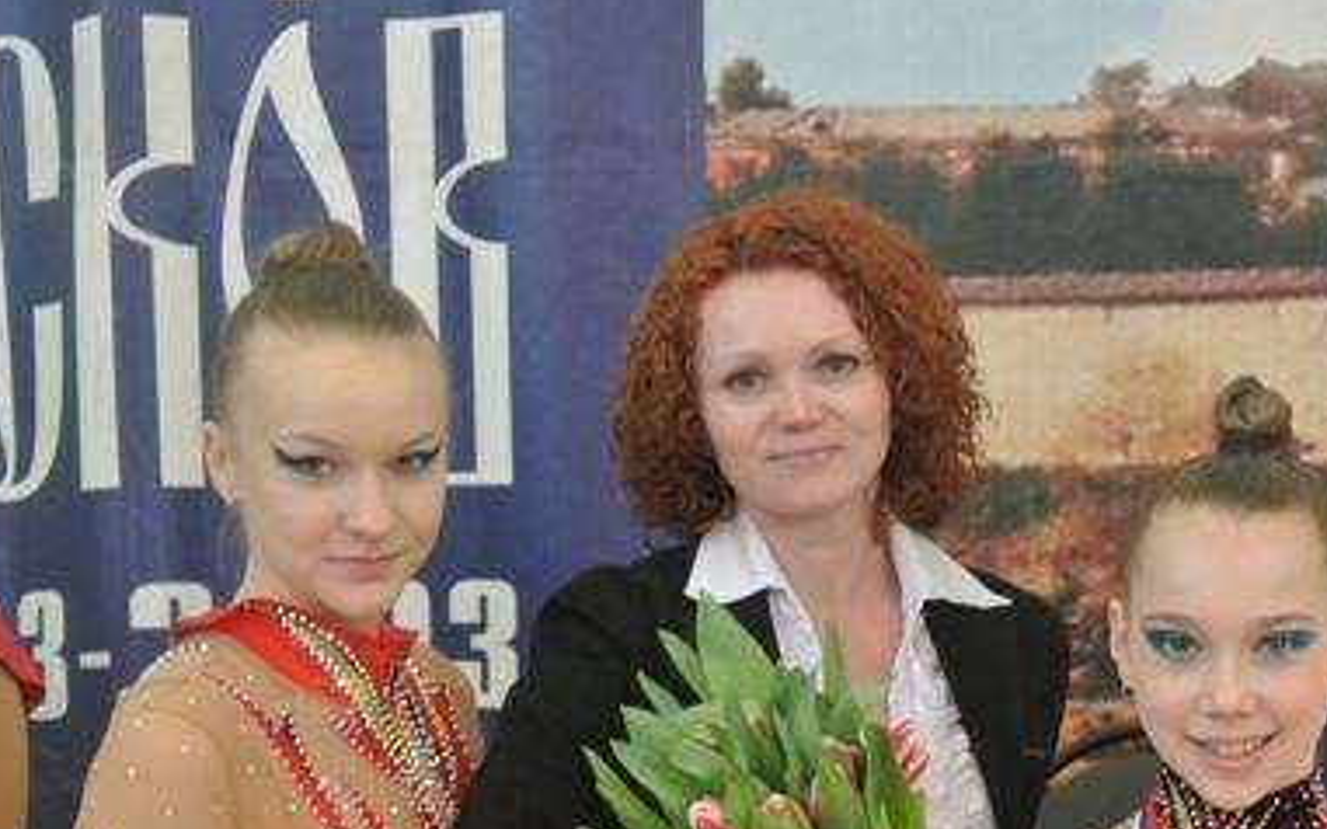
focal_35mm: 89
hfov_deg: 23.1
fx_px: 3218
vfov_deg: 14.6
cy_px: 669
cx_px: 961
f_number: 4.8
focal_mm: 19.6
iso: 640
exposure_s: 1/30
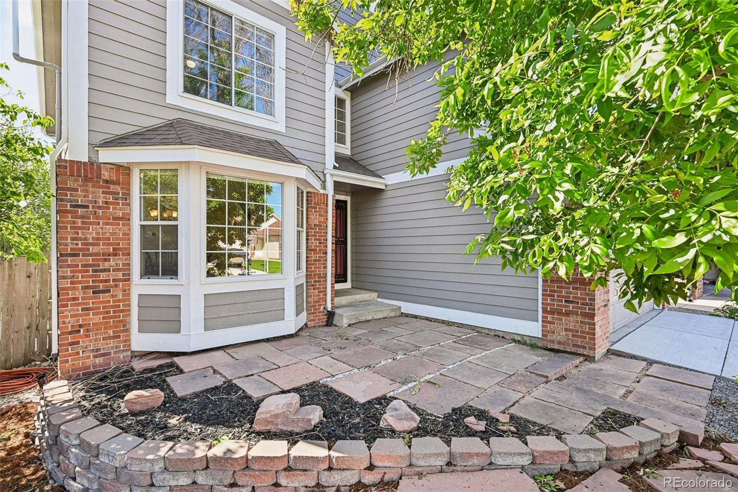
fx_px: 348
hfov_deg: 93.3
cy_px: 246
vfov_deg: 70.4
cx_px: 369
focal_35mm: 17
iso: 140
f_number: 11
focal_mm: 17
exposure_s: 1/20
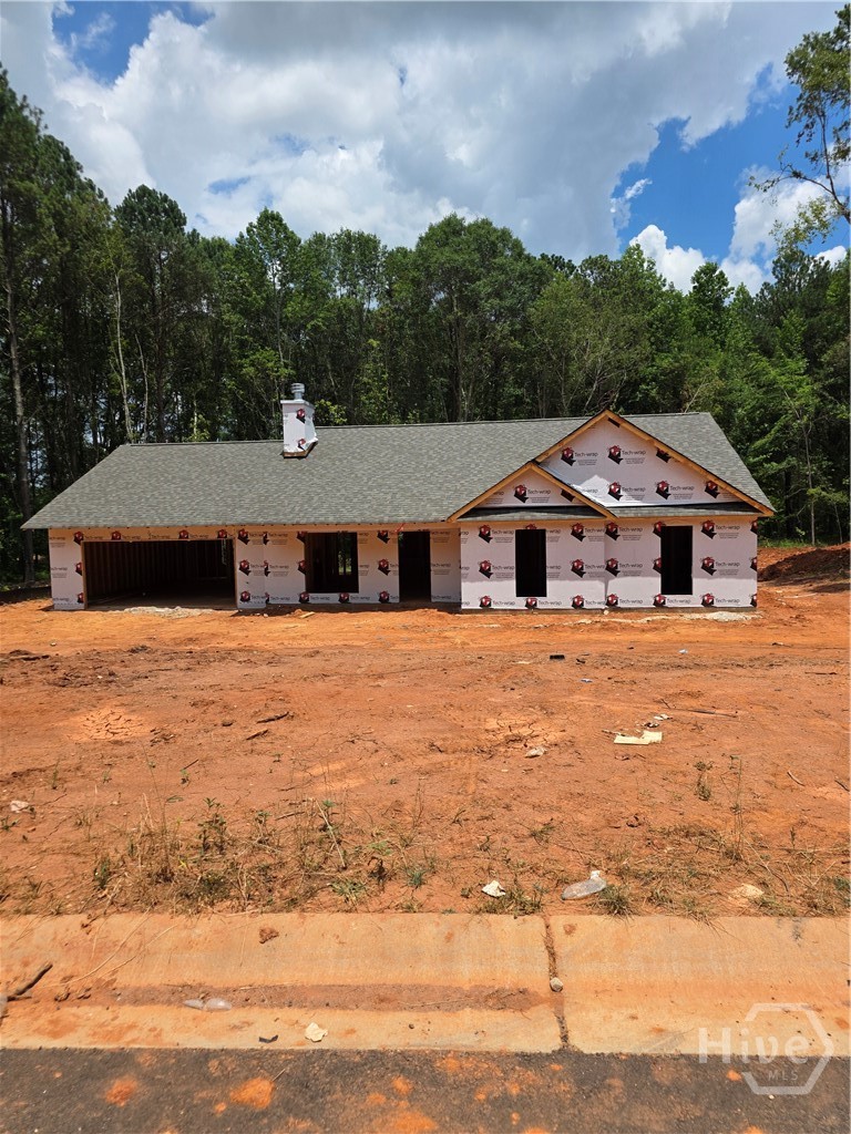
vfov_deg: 73.9
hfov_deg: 58.9
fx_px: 754
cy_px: 567
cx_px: 426
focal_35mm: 23
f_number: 1.7
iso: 80
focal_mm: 6.3
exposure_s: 1/7944
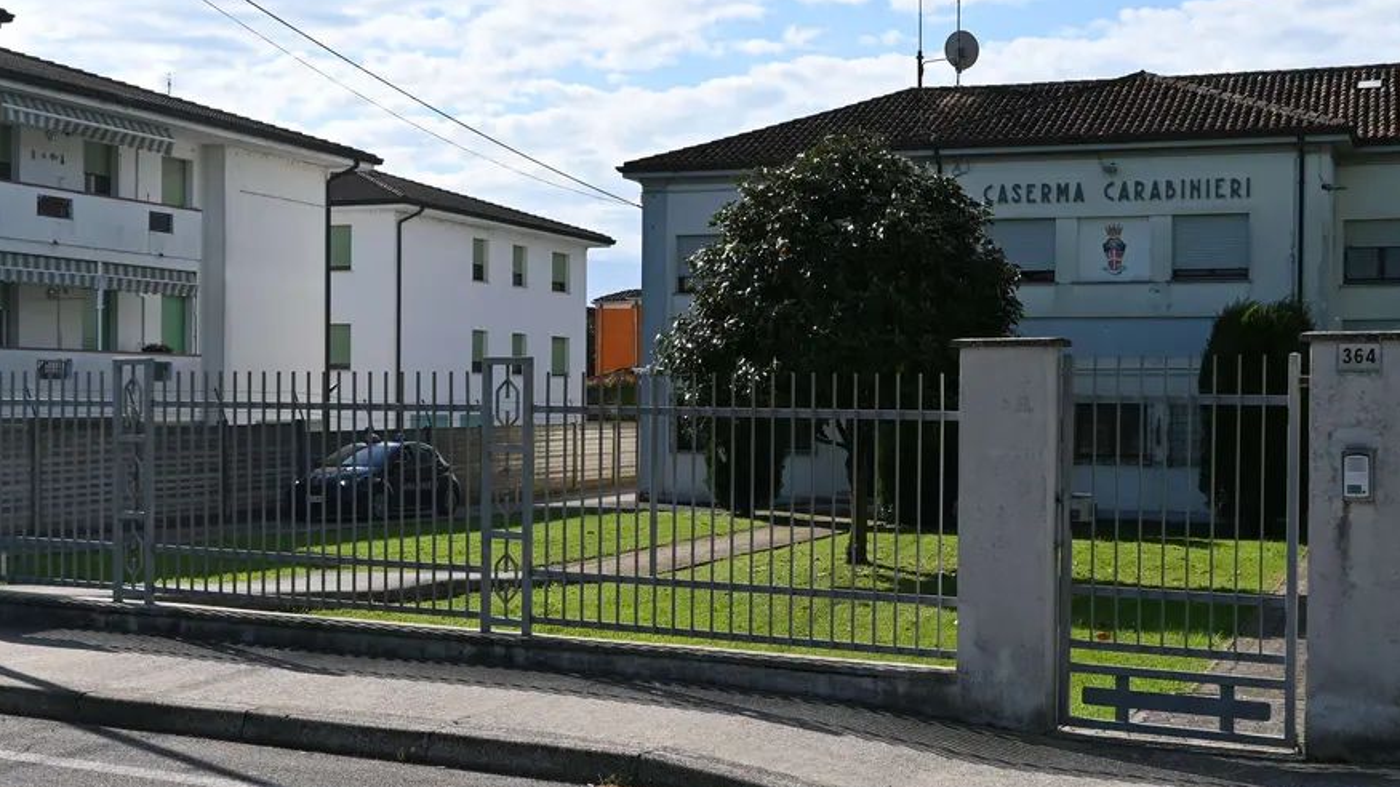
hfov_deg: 40.3
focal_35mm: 51
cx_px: 686
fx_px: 1909
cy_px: 417
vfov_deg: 23.3
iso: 100
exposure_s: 1/400
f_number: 7.1
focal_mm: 19.5
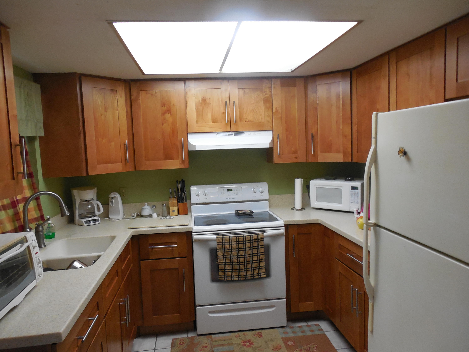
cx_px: 234
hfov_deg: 69.4
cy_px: 176
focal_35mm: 25
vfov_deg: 54.9
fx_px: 339
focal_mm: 4.5
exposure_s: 1/30
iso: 360
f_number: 3.3
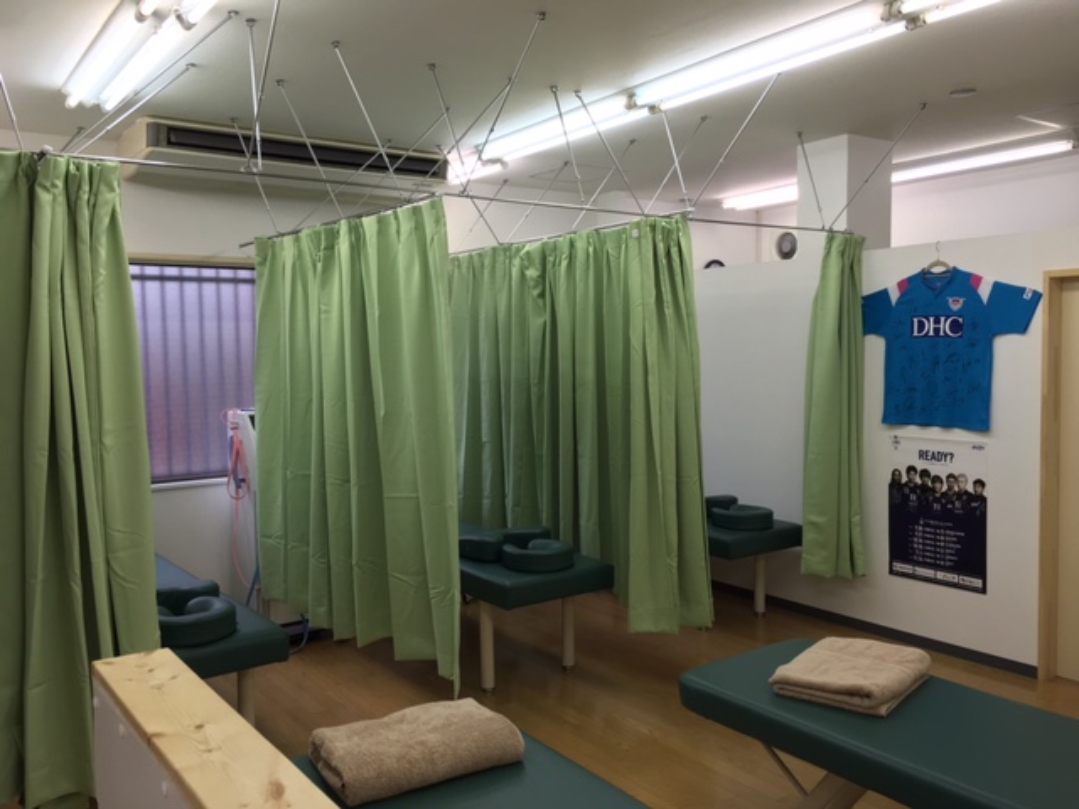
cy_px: 404
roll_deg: +0.9
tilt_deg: -4.0
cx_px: 540
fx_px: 904
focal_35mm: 29
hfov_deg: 61.7
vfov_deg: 48.2
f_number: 2.2
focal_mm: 4.15
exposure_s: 1/60
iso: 32
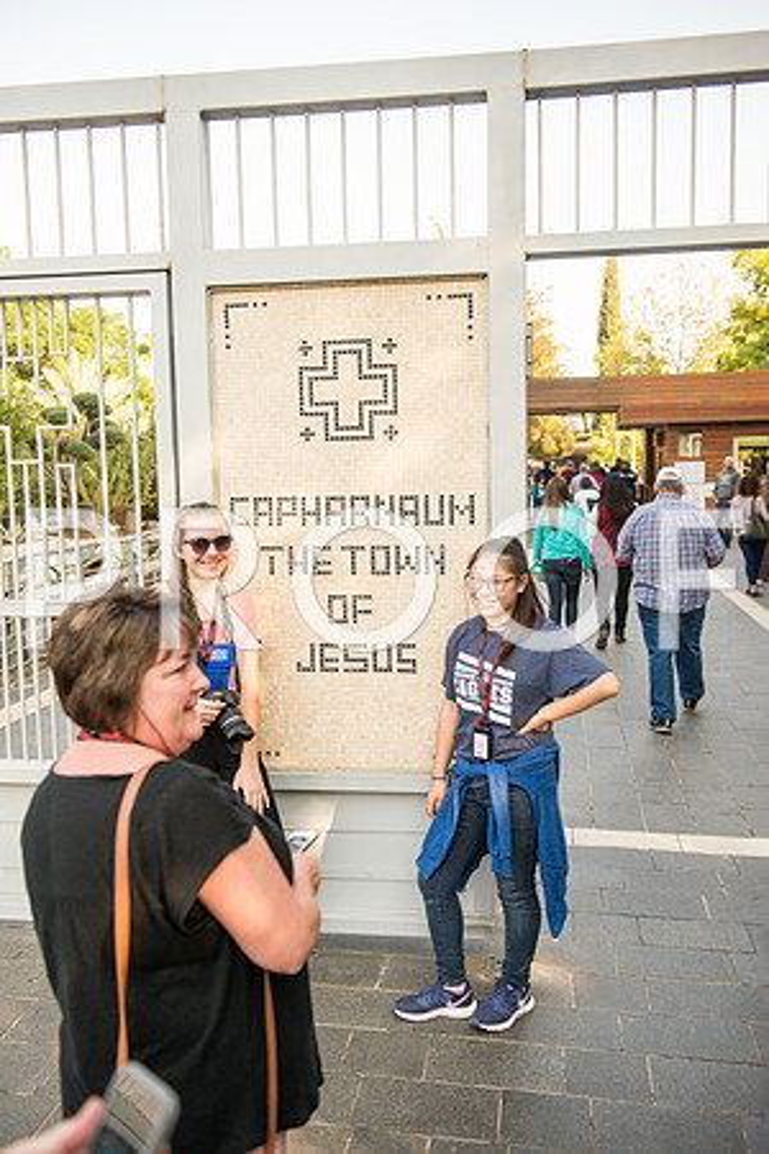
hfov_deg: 38.9
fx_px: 1089
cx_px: 384
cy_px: 577
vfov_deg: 55.8
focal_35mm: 34
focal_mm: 34
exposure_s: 1/2000
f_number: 2.8
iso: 800
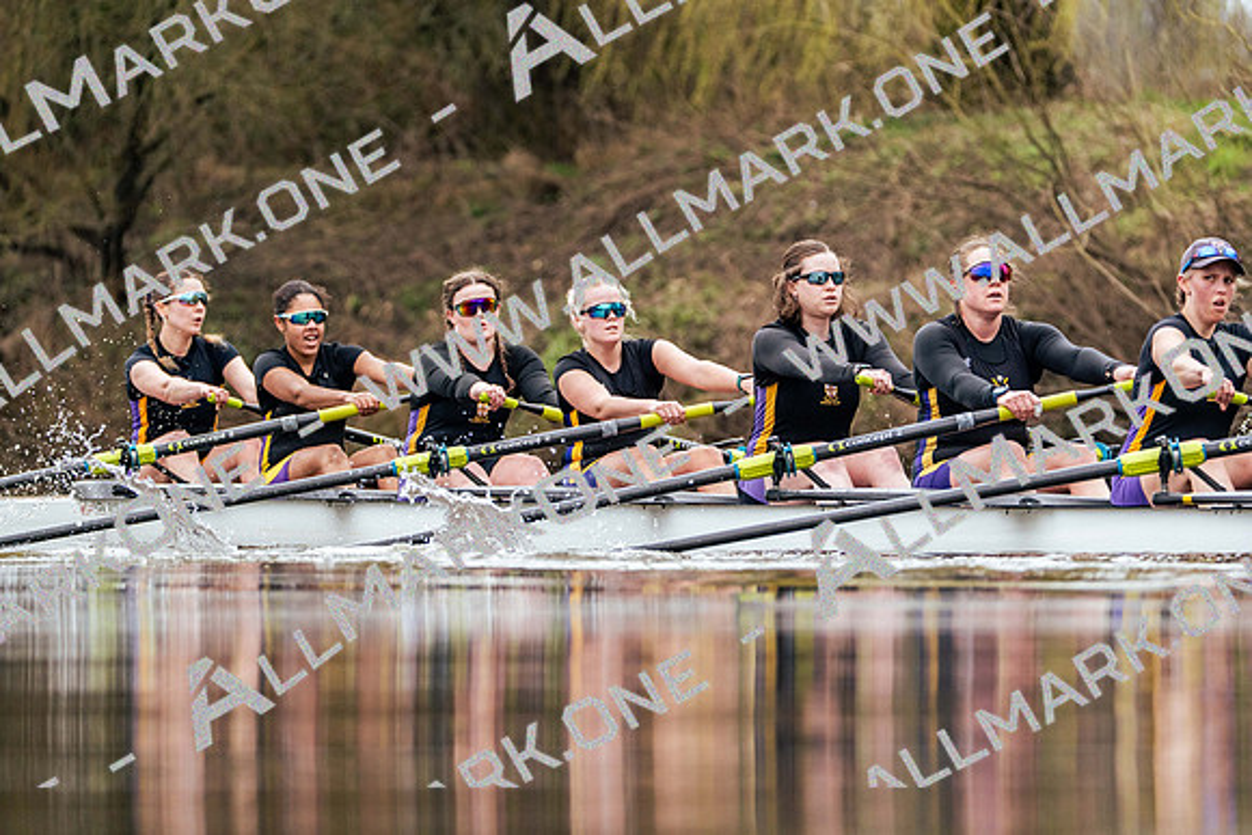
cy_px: 418
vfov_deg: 3.8
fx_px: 12696
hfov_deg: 5.6
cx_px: 626
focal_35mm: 365
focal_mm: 365
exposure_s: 1/2000
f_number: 6.3
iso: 2000
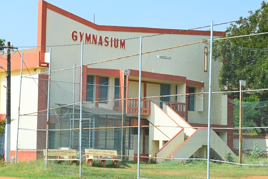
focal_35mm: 89
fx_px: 663
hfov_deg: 22.7
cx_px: 70
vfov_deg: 15.4
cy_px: 102
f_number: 11
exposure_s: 1/400
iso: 400
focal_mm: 38
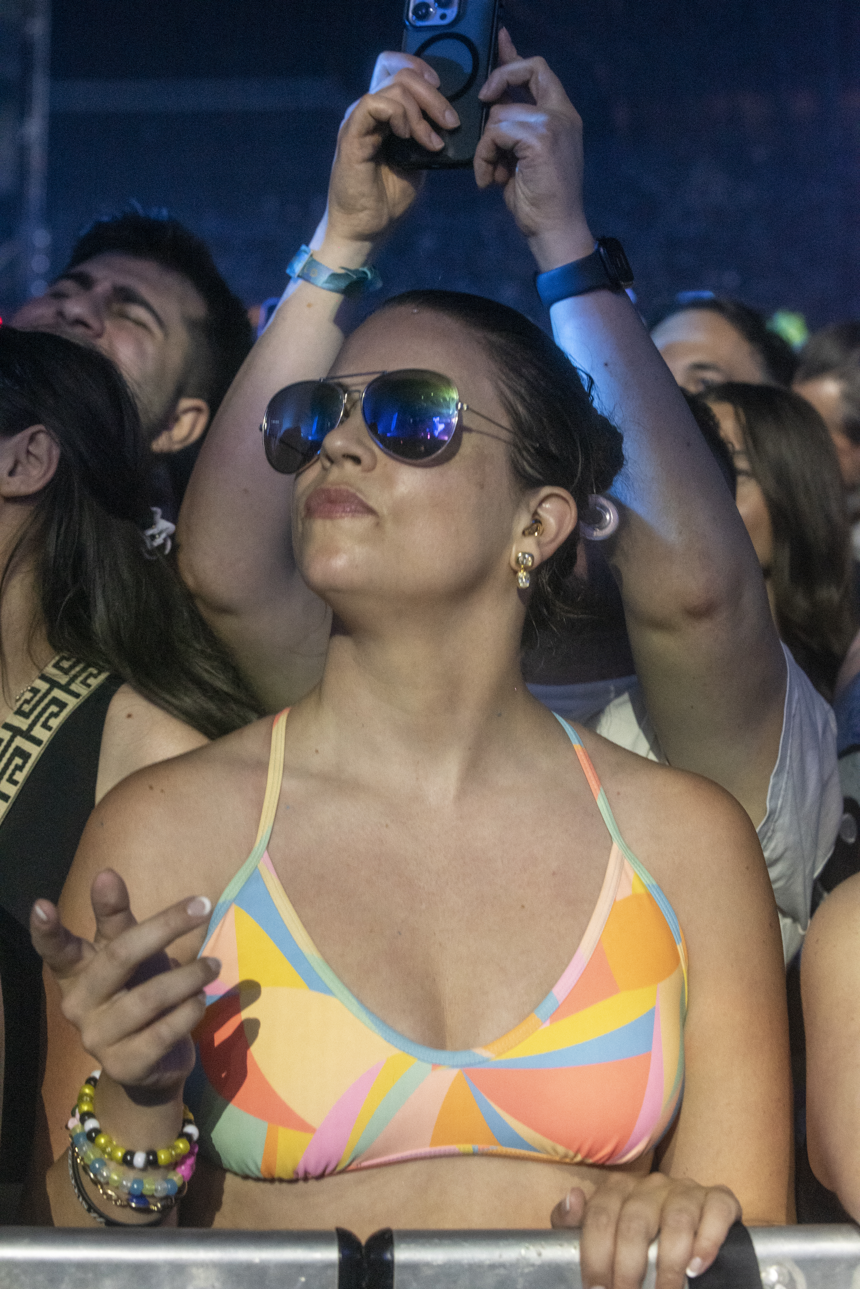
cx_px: 430
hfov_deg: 19.5
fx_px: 2506
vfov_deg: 28.8
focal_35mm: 70
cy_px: 644
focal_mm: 70
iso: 4000
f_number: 2.8
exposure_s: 1/125
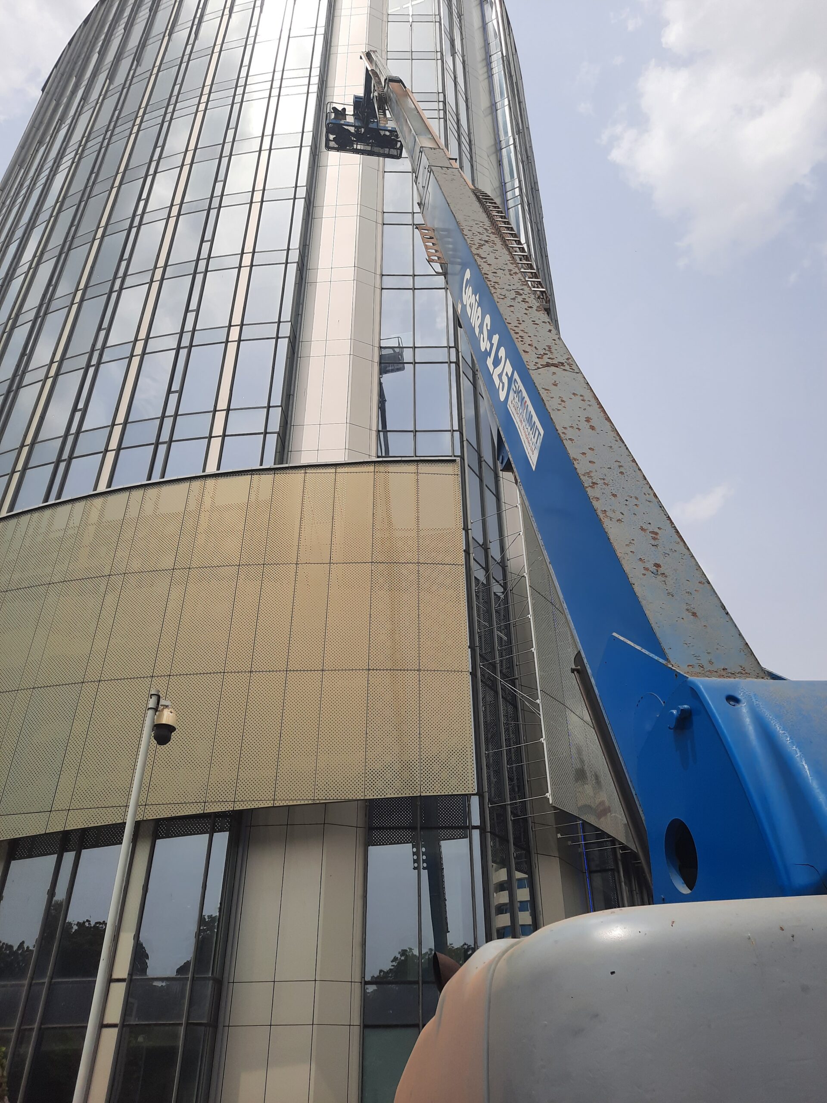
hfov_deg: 54.9
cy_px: 552
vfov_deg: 69.4
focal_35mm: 25
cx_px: 414
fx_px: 796
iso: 32
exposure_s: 1/1815
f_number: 2
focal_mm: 4.6
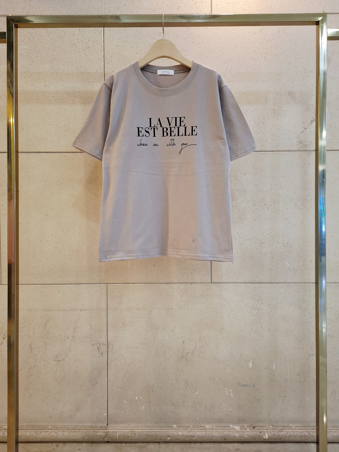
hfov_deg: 54.9
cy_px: 226
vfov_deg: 69.4
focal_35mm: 25
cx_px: 170
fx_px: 326
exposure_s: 1/120
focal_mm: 5.23
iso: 250
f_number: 1.8
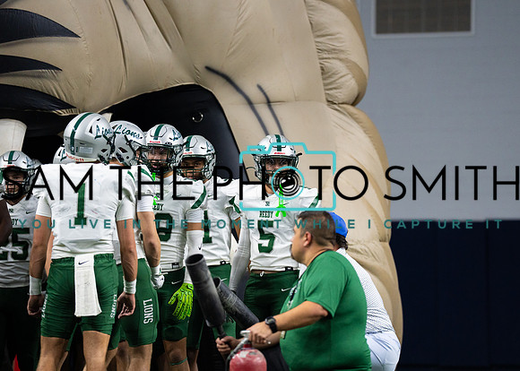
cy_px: 186
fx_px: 3185
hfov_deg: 9.3
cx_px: 259
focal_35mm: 216
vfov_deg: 6.7
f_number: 2.8
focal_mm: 200
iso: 1600
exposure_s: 1/1000
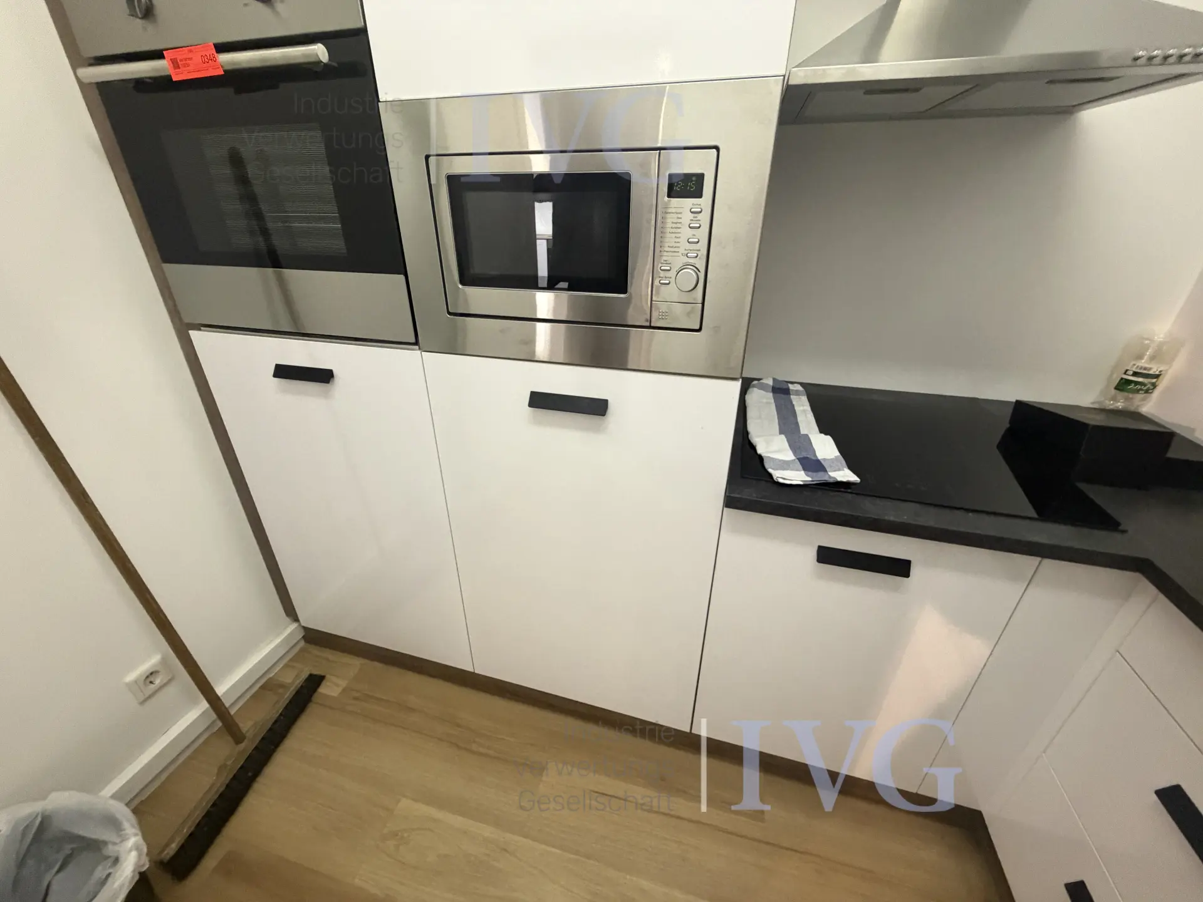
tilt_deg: -24.6
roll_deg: +1.9
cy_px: 451
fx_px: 487
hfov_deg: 102.1
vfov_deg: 85.7
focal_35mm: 14
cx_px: 602
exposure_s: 1/50
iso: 400
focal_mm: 2.22
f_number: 2.2
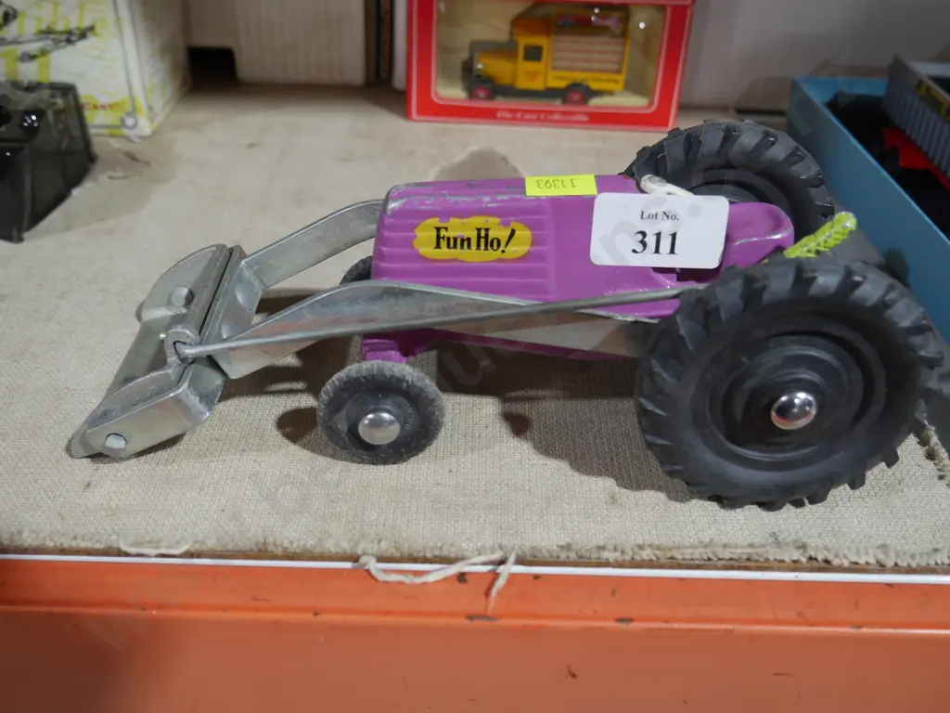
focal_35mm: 34
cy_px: 356
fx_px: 933
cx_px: 475
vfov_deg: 41.8
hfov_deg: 54.0
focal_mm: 17
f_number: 4
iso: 800
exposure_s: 1/60
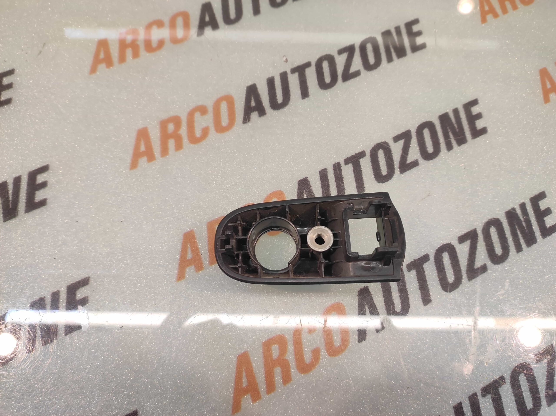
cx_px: 278
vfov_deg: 74.7
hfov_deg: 91.1
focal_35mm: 17
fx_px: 273
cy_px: 208
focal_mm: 4.74
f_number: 1.79
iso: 138
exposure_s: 1/33
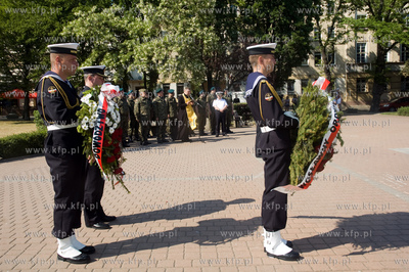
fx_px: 375
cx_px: 204
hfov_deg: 57.3
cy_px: 136
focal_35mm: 33
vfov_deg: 39.9
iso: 200
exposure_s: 1/180
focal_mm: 22
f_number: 8
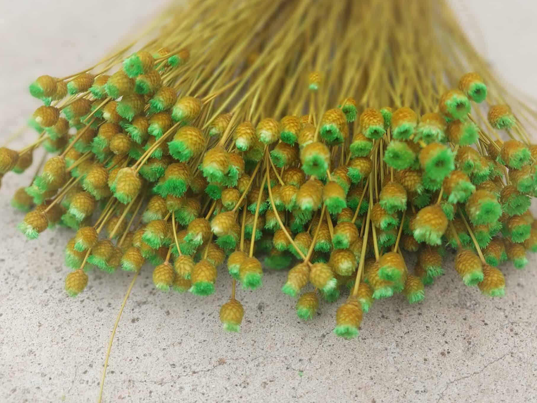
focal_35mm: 34
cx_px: 318
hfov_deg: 53.6
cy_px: 161
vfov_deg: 41.6
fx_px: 527
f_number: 1.8
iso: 40
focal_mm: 5.23
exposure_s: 1/370
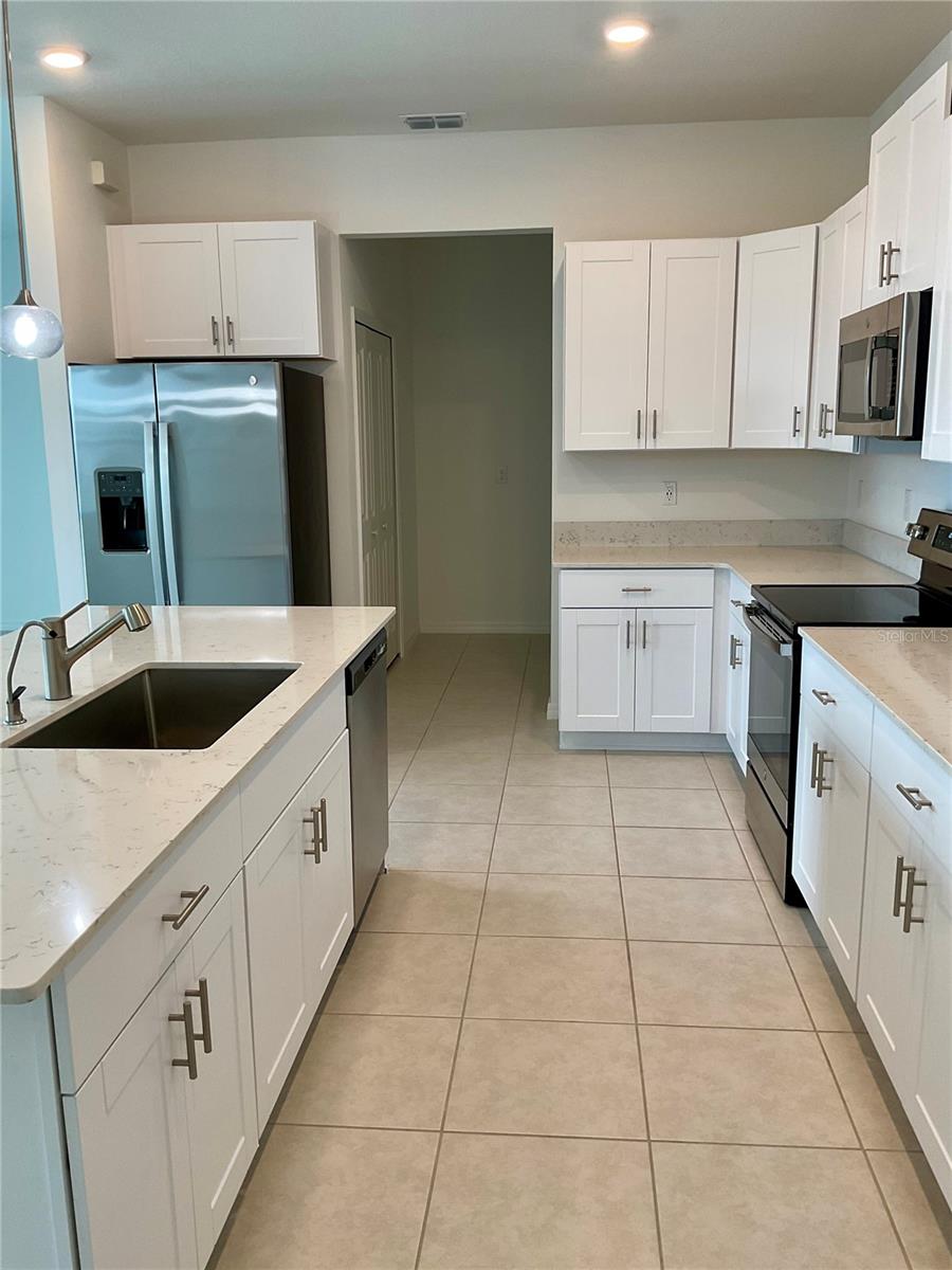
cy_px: 635
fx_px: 1063
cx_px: 476
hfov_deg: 48.2
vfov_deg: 61.7
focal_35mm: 29
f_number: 1.8
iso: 40
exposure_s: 1/60
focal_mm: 3
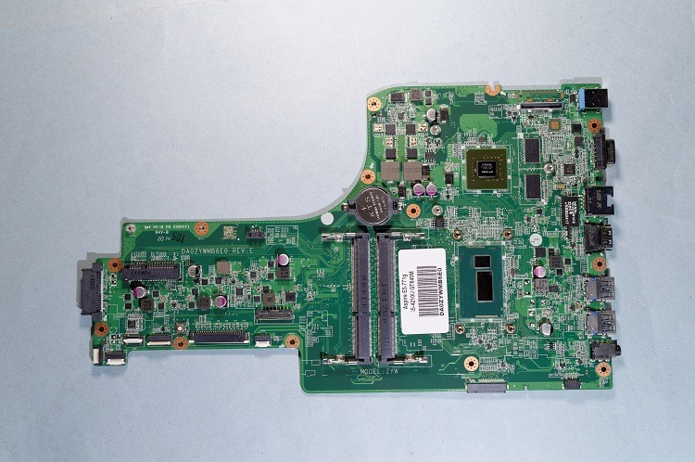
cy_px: 231
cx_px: 348
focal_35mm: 33
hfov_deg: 57.3
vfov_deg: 39.9
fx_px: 636
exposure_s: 1/6
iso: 100
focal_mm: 22
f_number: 8
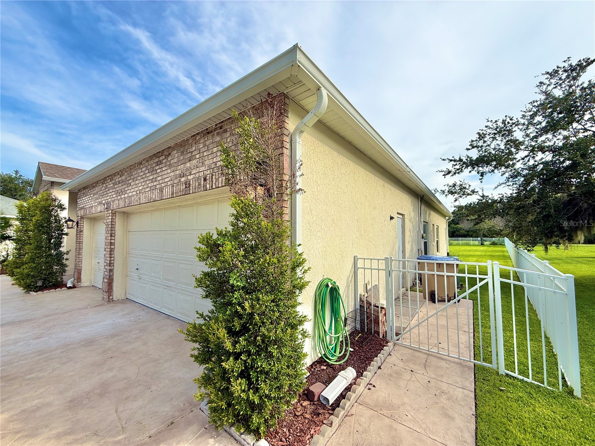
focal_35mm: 14
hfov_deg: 102.1
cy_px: 223
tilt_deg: +3.7
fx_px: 241
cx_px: 298
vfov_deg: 85.7
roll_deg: -0.1
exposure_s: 1/1339
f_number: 2.2
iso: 50
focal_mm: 2.22
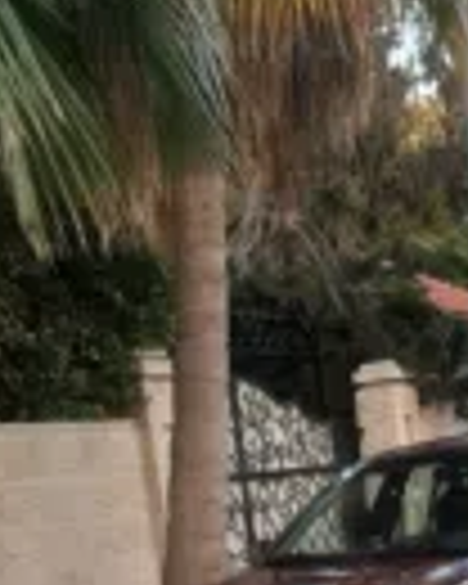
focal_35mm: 75
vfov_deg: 22.6
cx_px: 374
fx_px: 1299
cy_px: 765
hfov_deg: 20.2
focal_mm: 4.6
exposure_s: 1/50
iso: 50
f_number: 2
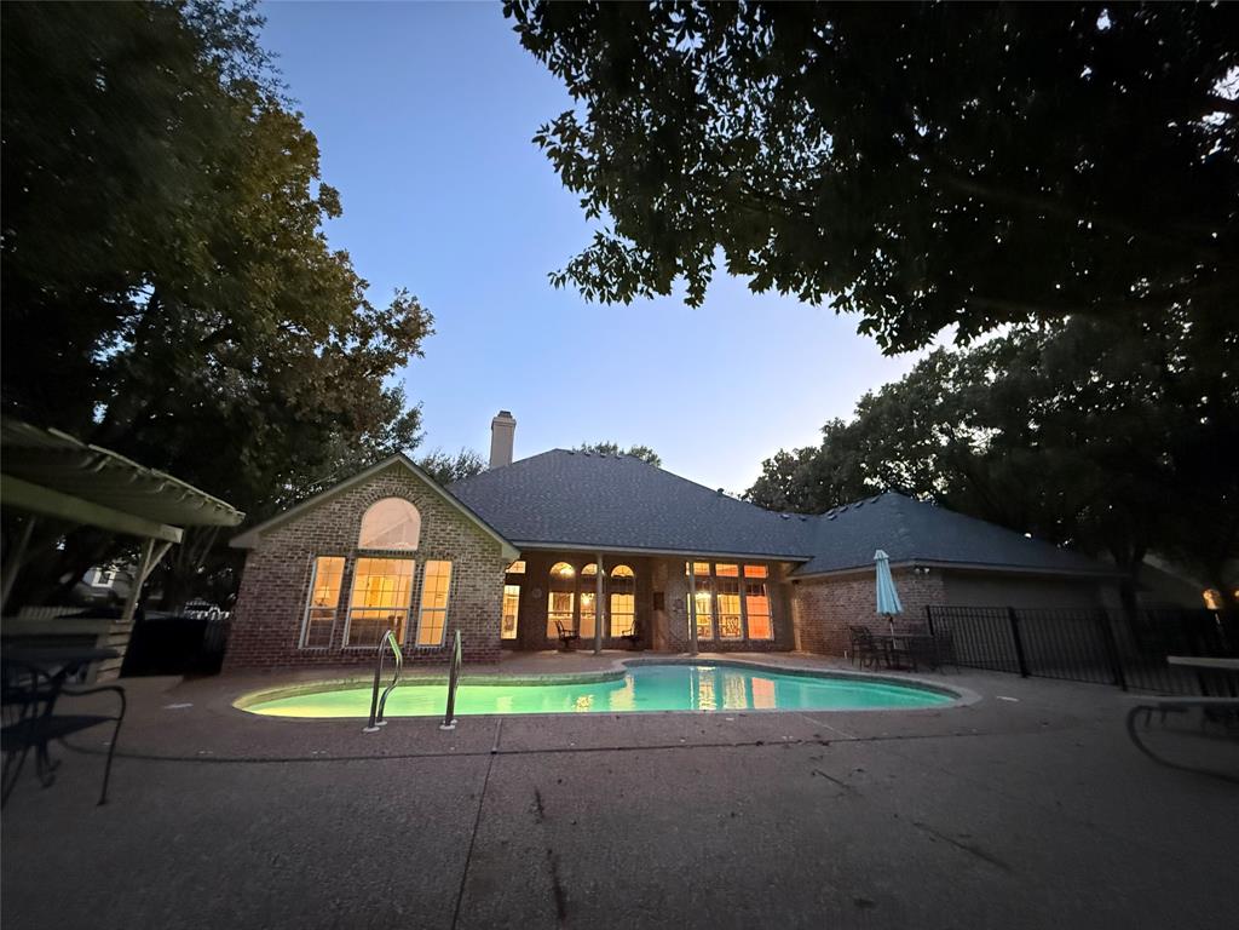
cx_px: 620
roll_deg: -1.1
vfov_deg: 85.7
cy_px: 465
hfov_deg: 102.1
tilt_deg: +18.9
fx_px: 501
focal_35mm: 14
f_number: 2.2
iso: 1600
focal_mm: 2.22
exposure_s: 1/30
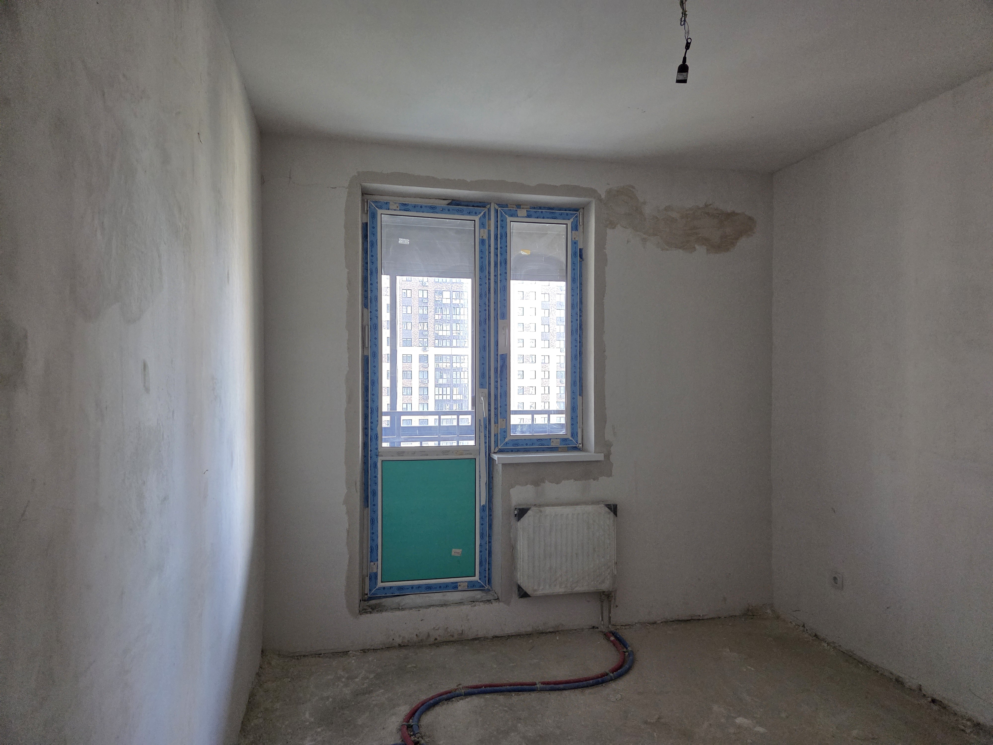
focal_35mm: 23
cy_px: 372
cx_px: 496
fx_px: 660
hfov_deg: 73.9
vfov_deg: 58.9
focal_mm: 5.4
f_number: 1.8
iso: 400
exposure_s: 1/100
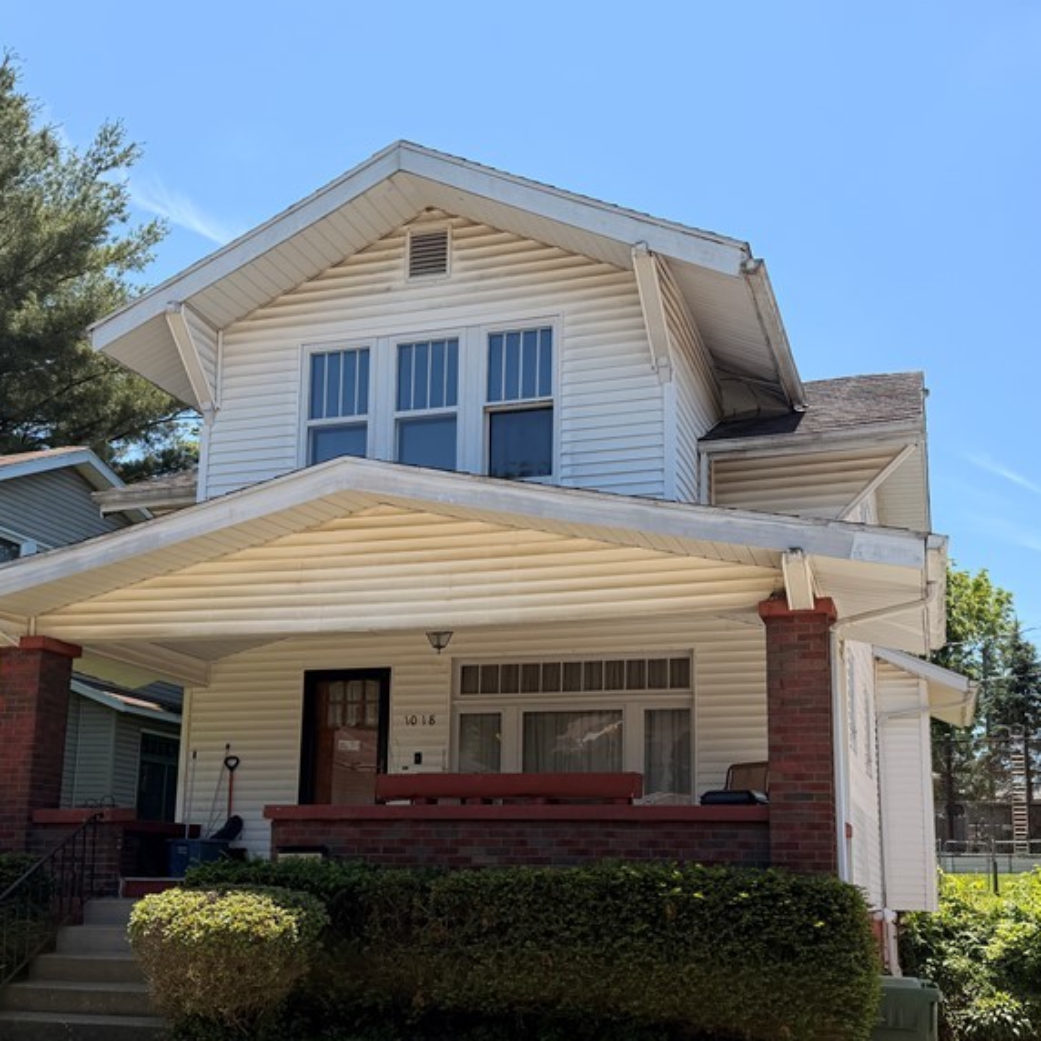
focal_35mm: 38
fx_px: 1293
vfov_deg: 43.4
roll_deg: -1.4
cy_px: 664
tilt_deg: +10.0
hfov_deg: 43.9
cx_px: 539
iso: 80
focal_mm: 6.76
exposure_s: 1/3279
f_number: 1.78
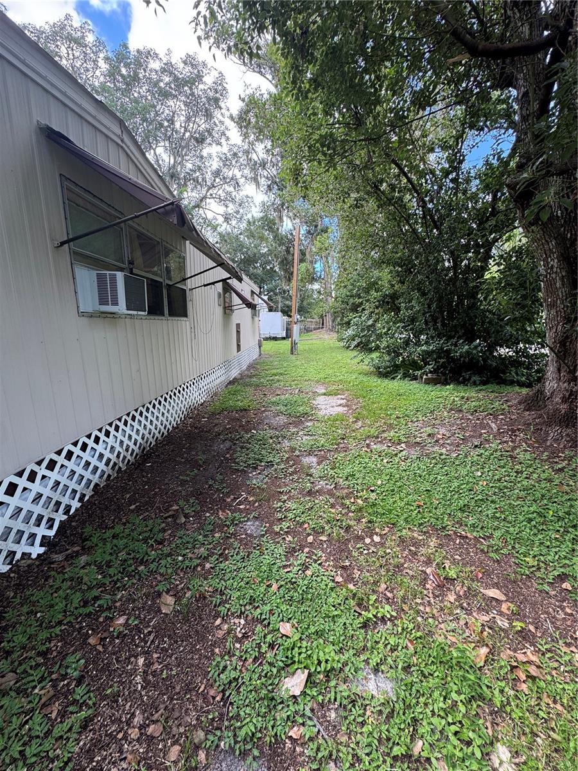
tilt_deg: -11.2
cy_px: 386
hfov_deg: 85.7
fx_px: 312
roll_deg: +0.5
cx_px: 289
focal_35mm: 14
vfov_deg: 102.1
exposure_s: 1/99
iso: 50
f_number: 2.2
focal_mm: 2.22
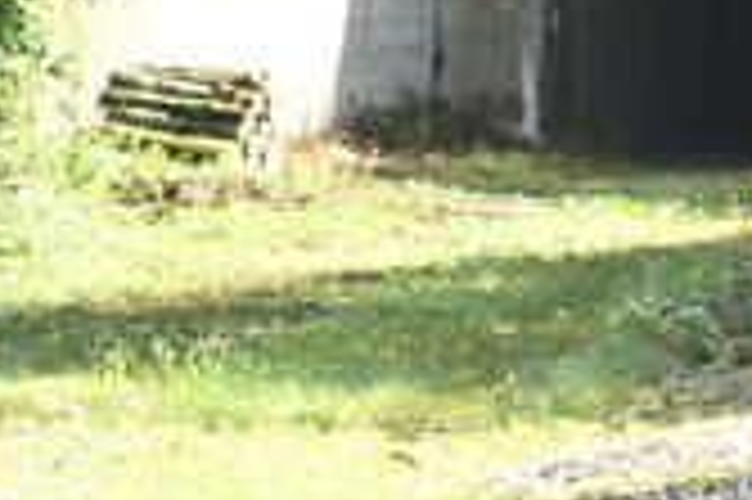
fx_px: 10517
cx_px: 1450
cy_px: -59
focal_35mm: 504
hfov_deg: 4.1
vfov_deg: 2.7
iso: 800
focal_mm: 120
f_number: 11
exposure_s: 1/125
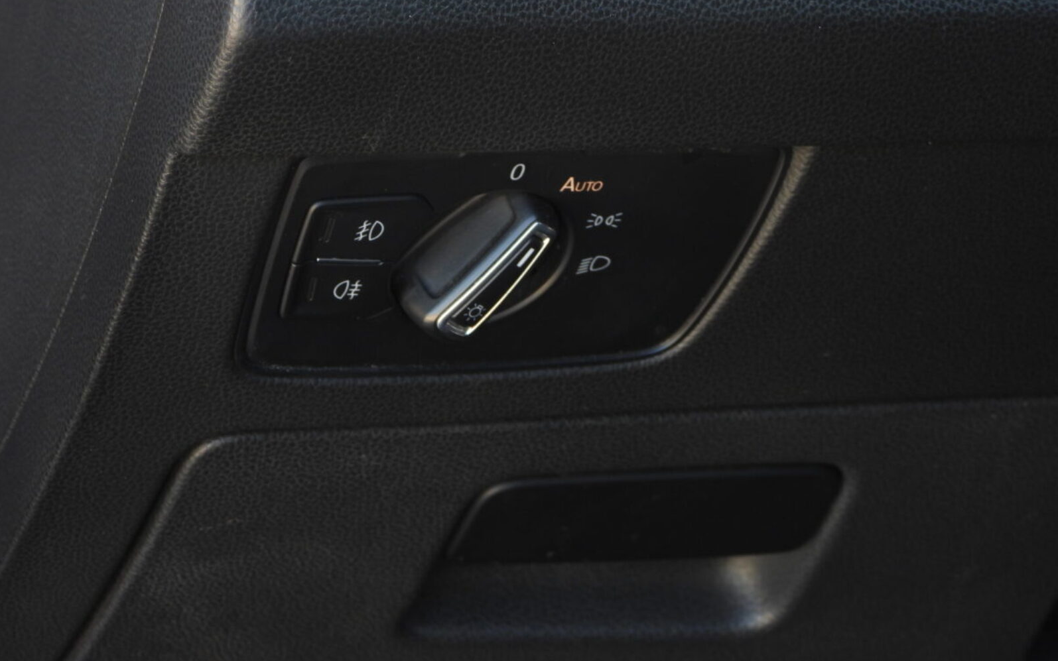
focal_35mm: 197
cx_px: 529
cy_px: 269
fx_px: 5680
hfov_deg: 10.6
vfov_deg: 6.7
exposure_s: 1/60
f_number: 4.5
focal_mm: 33.2
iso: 200
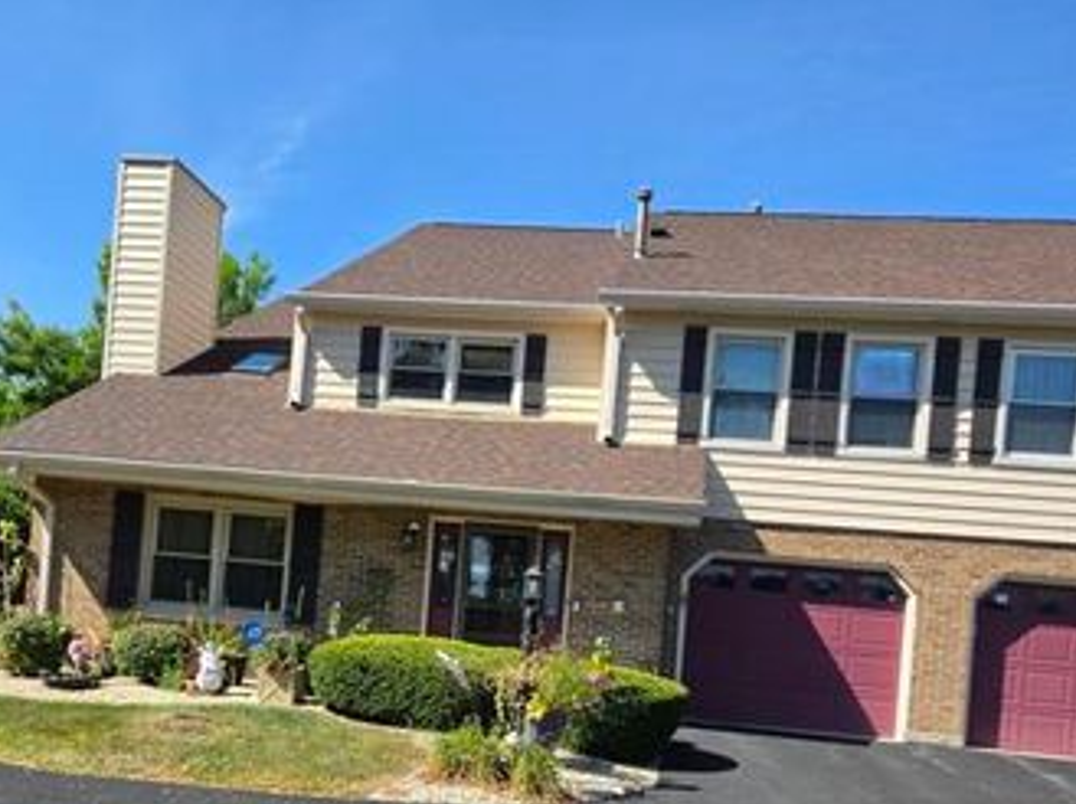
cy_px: 583
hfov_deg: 52.6
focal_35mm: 35
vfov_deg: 39.7
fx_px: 1087
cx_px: 500
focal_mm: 5.4
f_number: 1.8
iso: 80
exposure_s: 1/2600
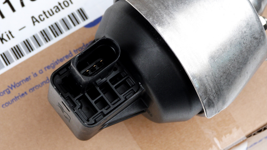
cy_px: 67
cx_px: 133
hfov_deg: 18.3
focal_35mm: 117
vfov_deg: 10.4
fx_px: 828
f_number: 3.5
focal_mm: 19.3
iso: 125
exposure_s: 1/60
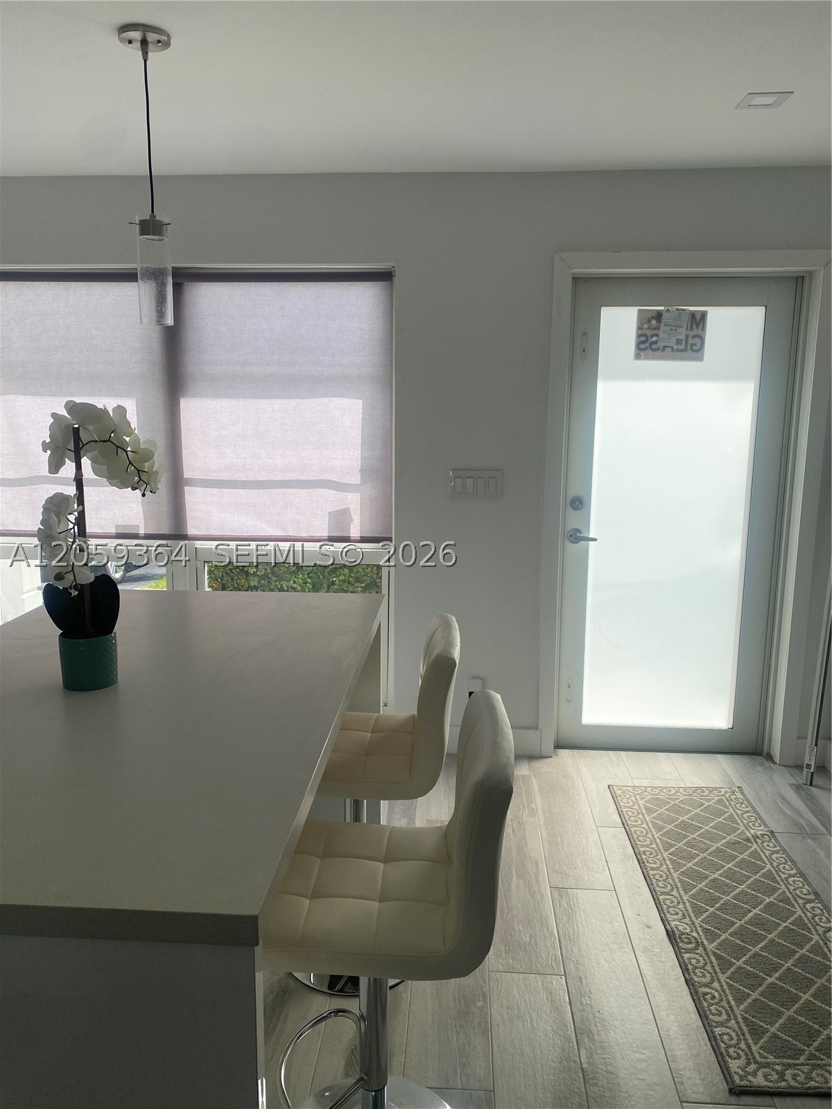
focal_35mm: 26
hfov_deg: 53.1
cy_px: 554
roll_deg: -0.6
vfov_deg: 67.3
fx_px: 833
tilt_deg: -9.8
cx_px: 416
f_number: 1.8
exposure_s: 1/576
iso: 32
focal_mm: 4.25
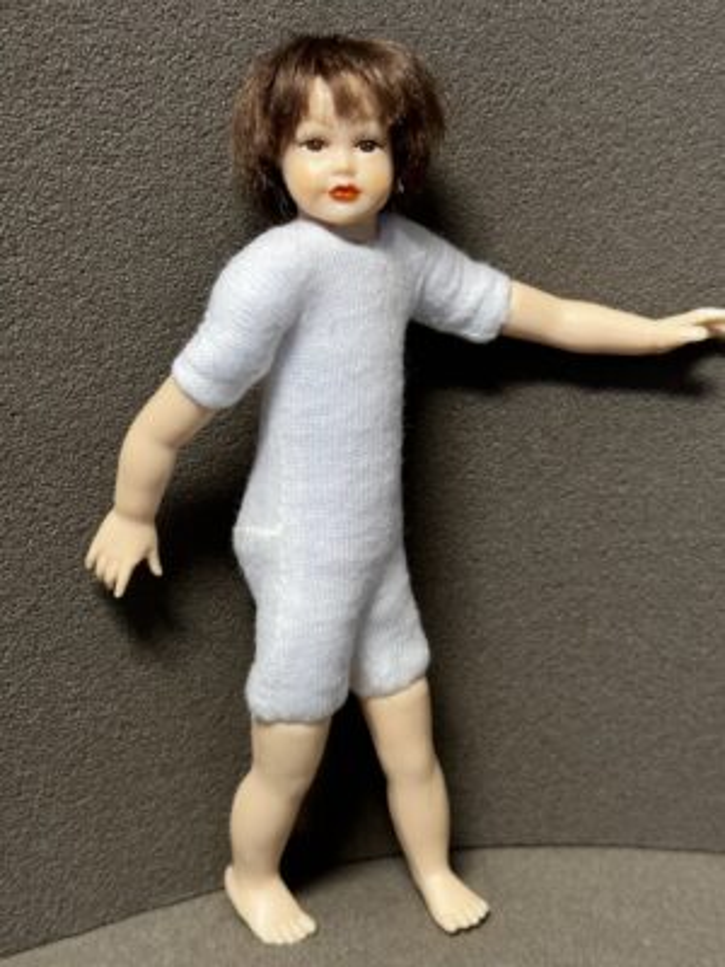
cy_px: 484
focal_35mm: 48
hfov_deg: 30.3
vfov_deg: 39.7
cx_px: 362
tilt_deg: -23.4
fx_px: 1340
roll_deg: +0.7
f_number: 1.78
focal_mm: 6.86
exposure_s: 1/121
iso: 50
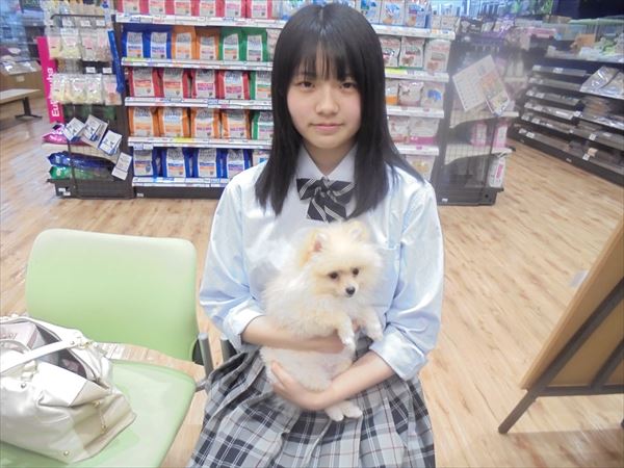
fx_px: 469
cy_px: 234
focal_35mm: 26
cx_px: 312
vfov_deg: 53.1
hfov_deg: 67.3
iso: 320
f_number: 3.5
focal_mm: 4.6
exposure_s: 1/30
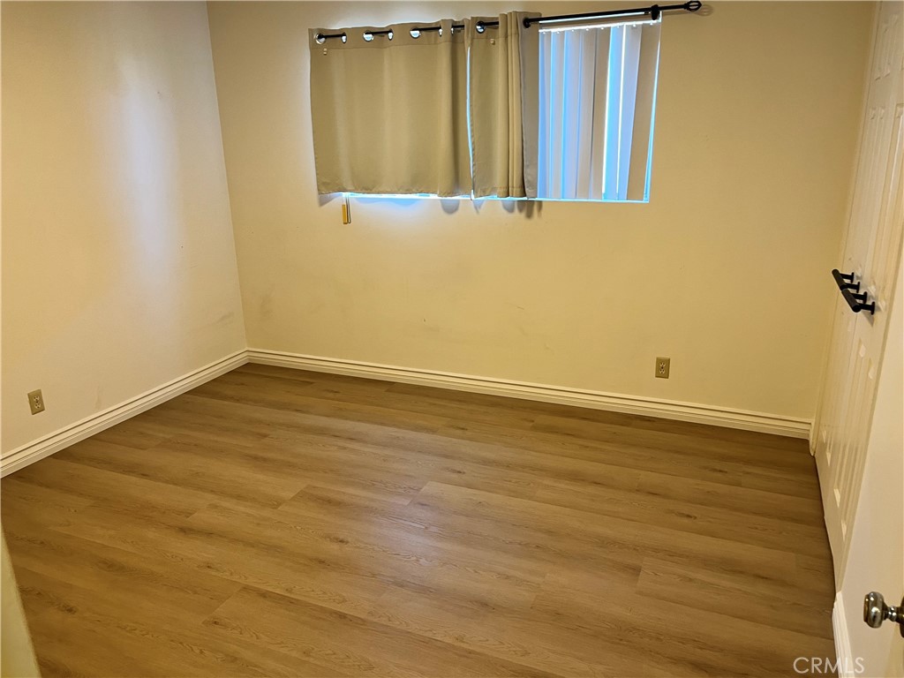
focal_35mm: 26
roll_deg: +2.4
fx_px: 679
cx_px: 452
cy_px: 339
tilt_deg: -16.8
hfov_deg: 67.3
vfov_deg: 53.1
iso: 125
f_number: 1.6
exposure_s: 1/60
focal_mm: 5.1
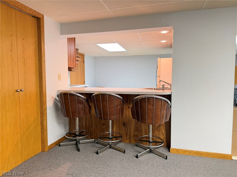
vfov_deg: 56.8
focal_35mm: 24
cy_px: 88
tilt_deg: -3.6
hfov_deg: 71.6
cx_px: 118
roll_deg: -0.1
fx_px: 164
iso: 400
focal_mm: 6.76
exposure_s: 1/60
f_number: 1.78
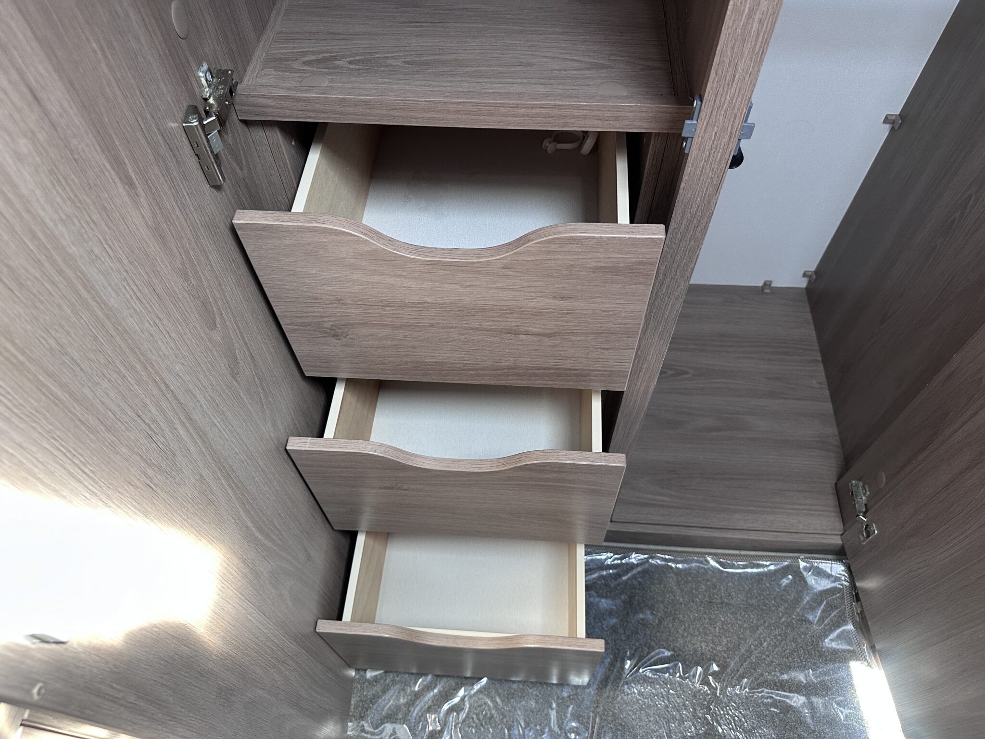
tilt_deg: -55.4
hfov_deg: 71.6
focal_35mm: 24
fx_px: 683
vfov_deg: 56.8
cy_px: 370
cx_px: 492
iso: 250
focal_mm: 6.86
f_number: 1.78
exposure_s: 1/109
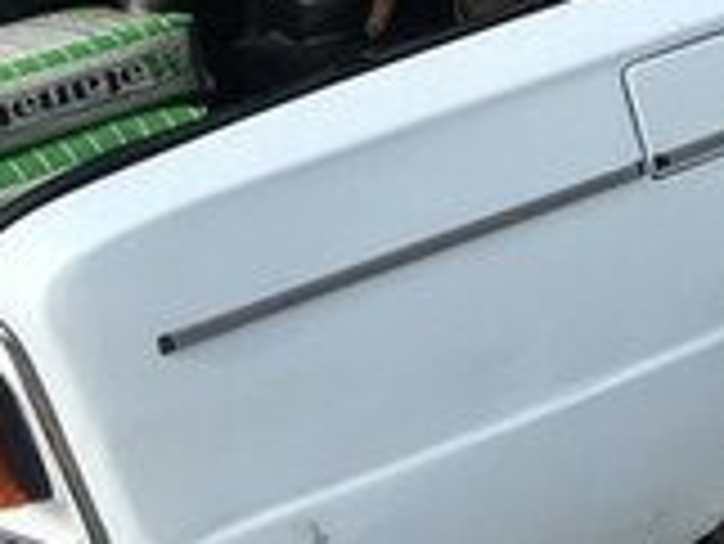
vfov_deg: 12.2
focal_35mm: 119
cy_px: -133
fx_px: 2491
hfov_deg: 14.1
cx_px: 1412
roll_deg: -0.2
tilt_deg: -13.7
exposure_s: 1/1282
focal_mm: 4.15
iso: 25
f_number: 2.2
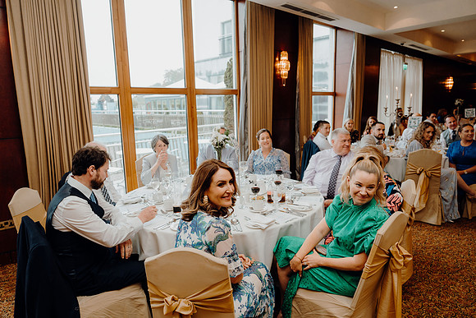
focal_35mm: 24
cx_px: 238
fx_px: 317
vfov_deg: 53.2
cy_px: 159
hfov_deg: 73.7
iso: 640
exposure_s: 1/200
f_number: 2.8
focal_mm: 24
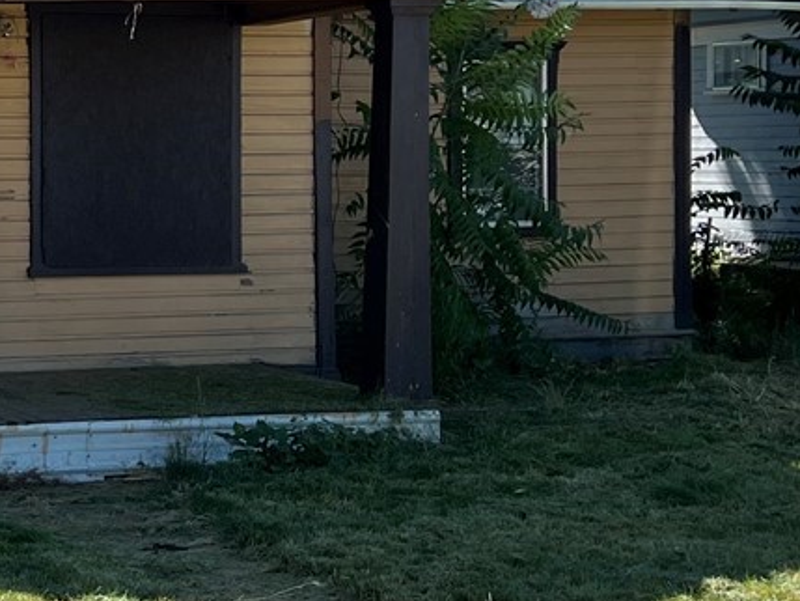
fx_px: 2242
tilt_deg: -1.7
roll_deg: +0.2
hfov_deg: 19.4
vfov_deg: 15.2
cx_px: -63
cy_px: 230
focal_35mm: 97
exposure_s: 1/1147
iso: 50
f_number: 1.5
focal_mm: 5.7
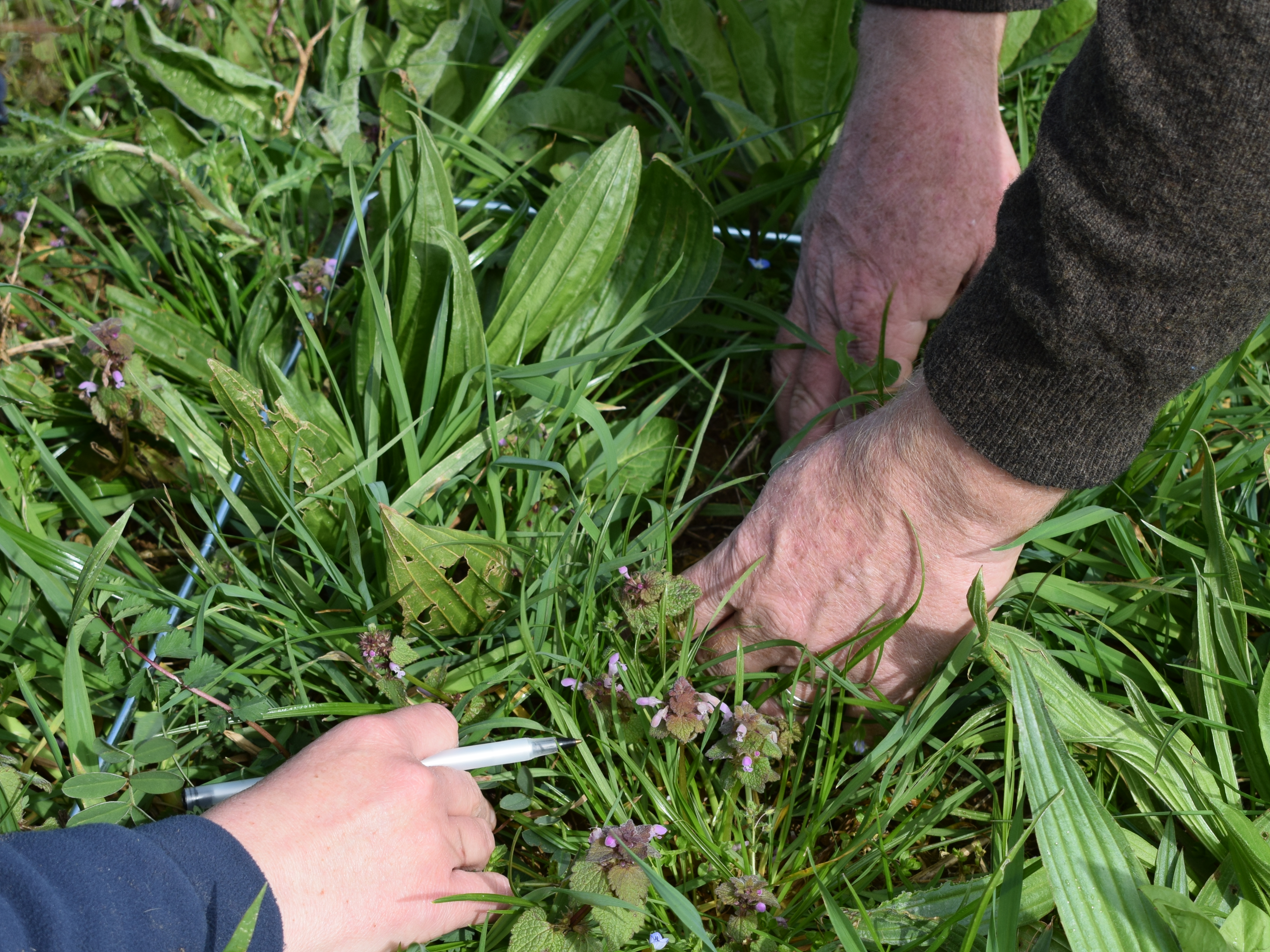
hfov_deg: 20.0
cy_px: 560
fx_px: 3596
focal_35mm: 98
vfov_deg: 15.1
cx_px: 730
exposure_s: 1/320
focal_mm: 48
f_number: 9
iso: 200
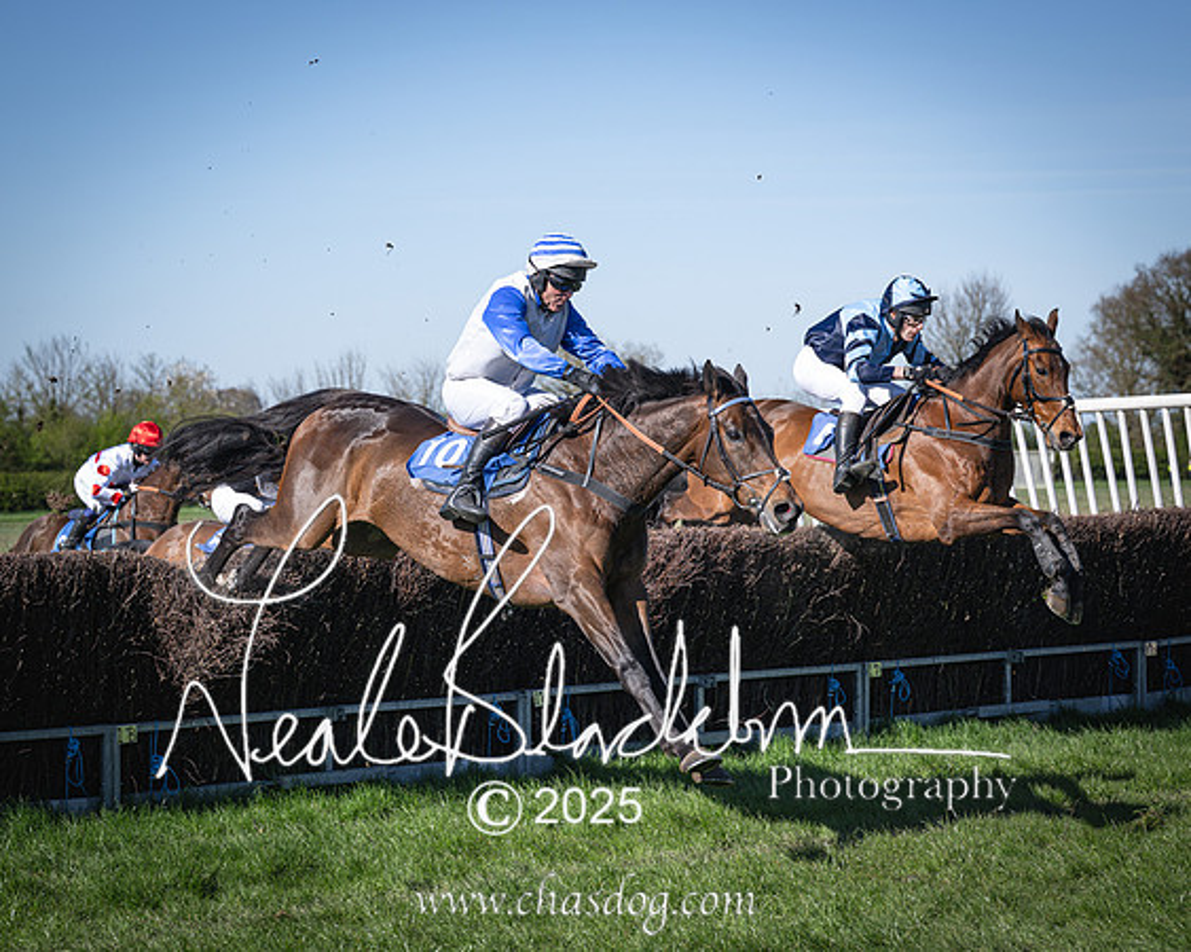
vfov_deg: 16.6
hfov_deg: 20.7
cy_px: 492
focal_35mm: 93
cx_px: 542
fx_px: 3265
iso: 200
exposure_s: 1/1600
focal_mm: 70
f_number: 4
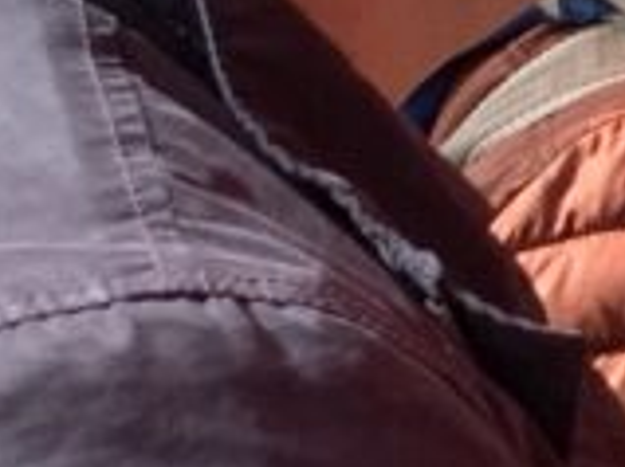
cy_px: 310
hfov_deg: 8.0
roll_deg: +0.3
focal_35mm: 196
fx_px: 3536
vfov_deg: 7.6
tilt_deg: -6.8
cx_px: 2123
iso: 25
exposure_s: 1/1368
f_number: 1.8
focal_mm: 4.25
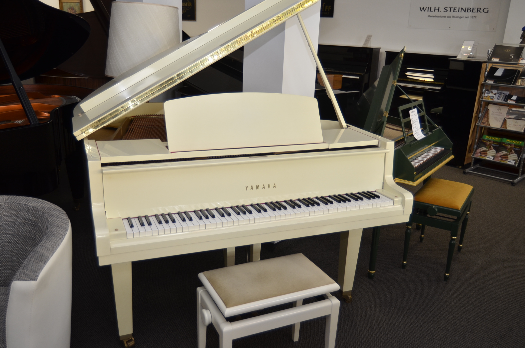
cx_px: 262
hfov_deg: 59.6
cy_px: 174
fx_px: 458
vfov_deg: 41.5
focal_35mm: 32
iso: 400
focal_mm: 21
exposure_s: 1/125
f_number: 3.8
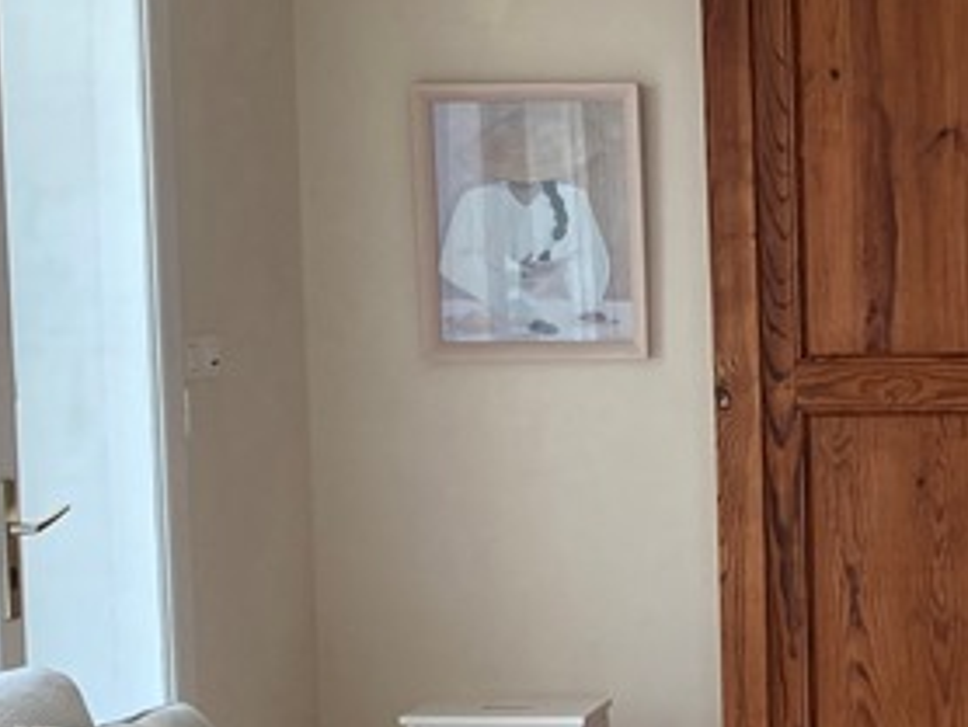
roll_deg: -0.2
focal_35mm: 103
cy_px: 515
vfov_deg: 14.3
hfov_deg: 17.9
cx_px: 1219
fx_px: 2883
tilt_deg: -5.2
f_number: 1.8
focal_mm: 3.99
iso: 50
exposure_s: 1/100
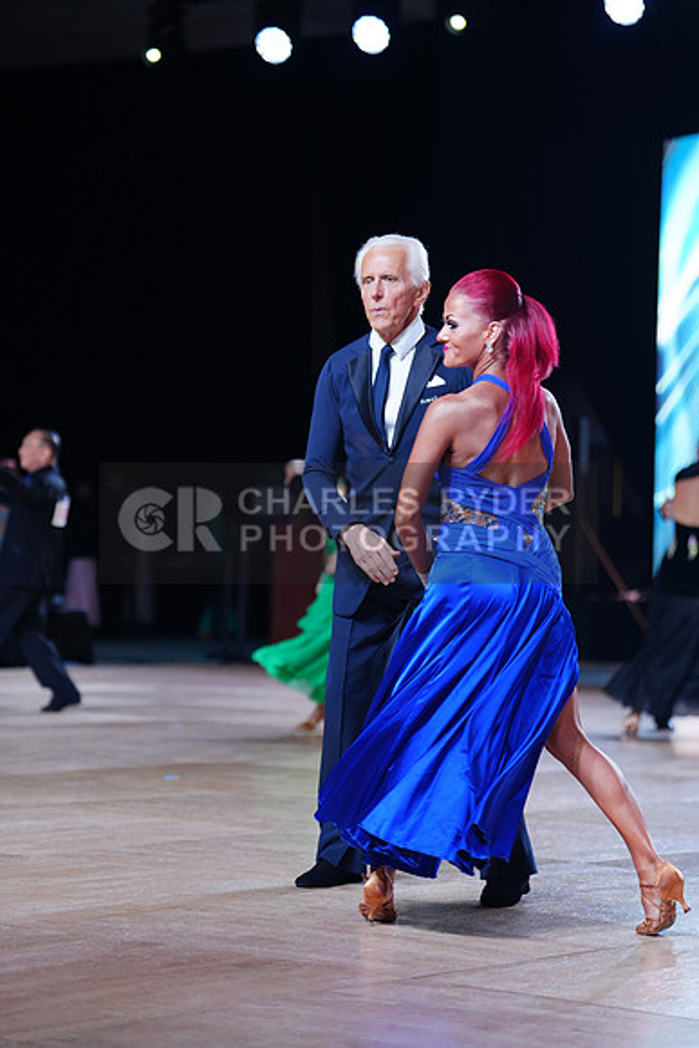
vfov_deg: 20.2
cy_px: 524
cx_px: 350
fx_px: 2940
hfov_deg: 13.6
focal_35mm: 101
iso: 640
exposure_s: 1/500
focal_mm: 101
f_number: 2.8
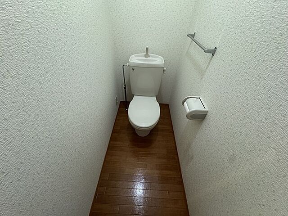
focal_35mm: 14
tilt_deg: -42.5
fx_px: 116
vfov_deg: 85.7
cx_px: 144
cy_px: 108
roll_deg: -2.9
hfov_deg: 102.1
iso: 400
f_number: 2.2
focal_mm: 2.22
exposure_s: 1/60
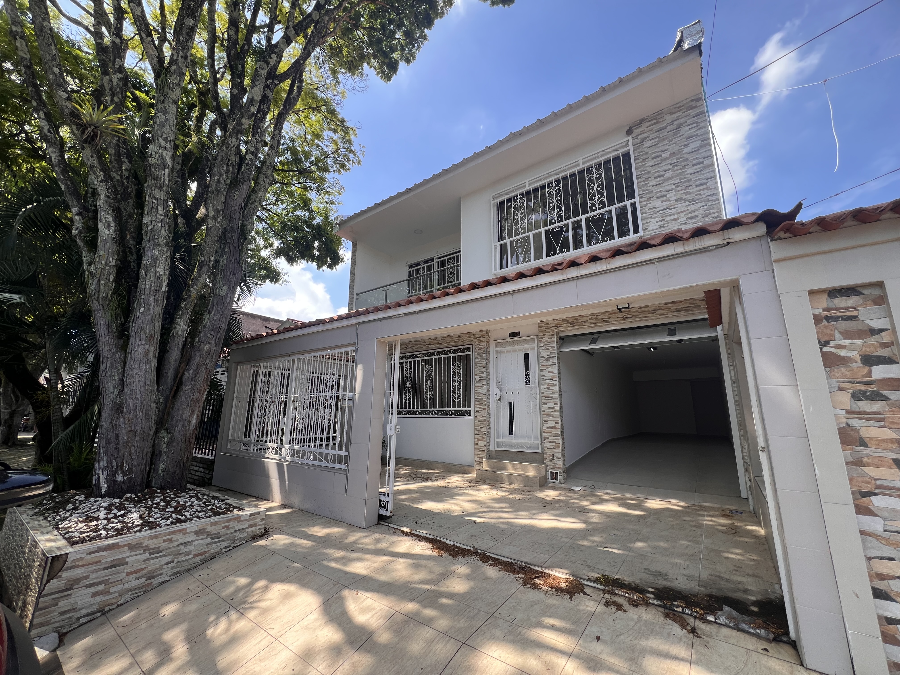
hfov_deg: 106.2
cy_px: 338
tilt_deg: +12.1
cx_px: 450
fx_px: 338
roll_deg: -1.1
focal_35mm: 13
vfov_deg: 89.9
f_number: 1.8
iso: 32
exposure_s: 1/334
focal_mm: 1.57
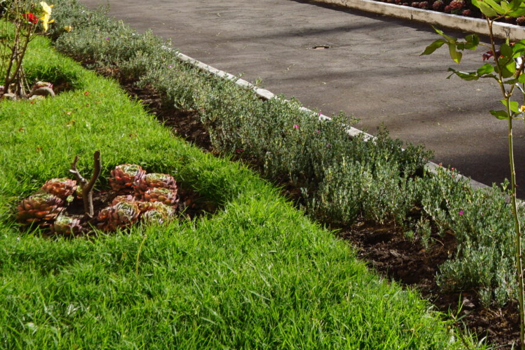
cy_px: -159
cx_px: 474
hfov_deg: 27.8
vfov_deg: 17.6
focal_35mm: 70
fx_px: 1021
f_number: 10
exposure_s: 1/100
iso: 100
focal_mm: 16
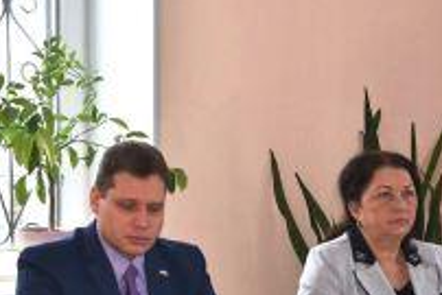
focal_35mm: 166
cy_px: 213
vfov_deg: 8.3
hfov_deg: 12.3
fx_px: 2040
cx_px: 118
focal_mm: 50
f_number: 5.6
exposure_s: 1/125
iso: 360
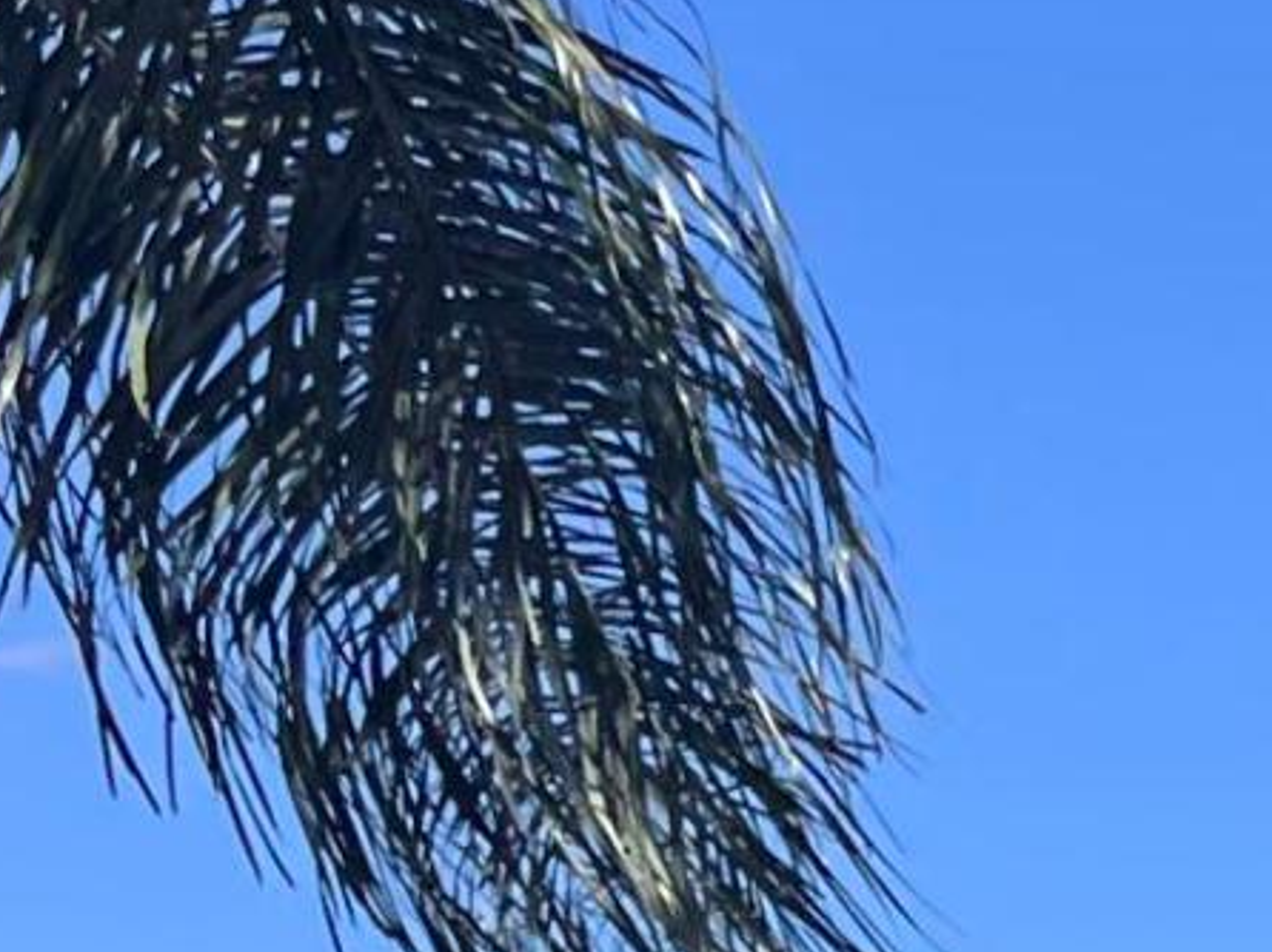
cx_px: 3151
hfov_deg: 10.1
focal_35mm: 168
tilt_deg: +6.1
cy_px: 1325
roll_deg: -0.6
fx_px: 6170
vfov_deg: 8.7
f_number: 1.5
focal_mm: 5.7
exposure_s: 1/2994
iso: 50
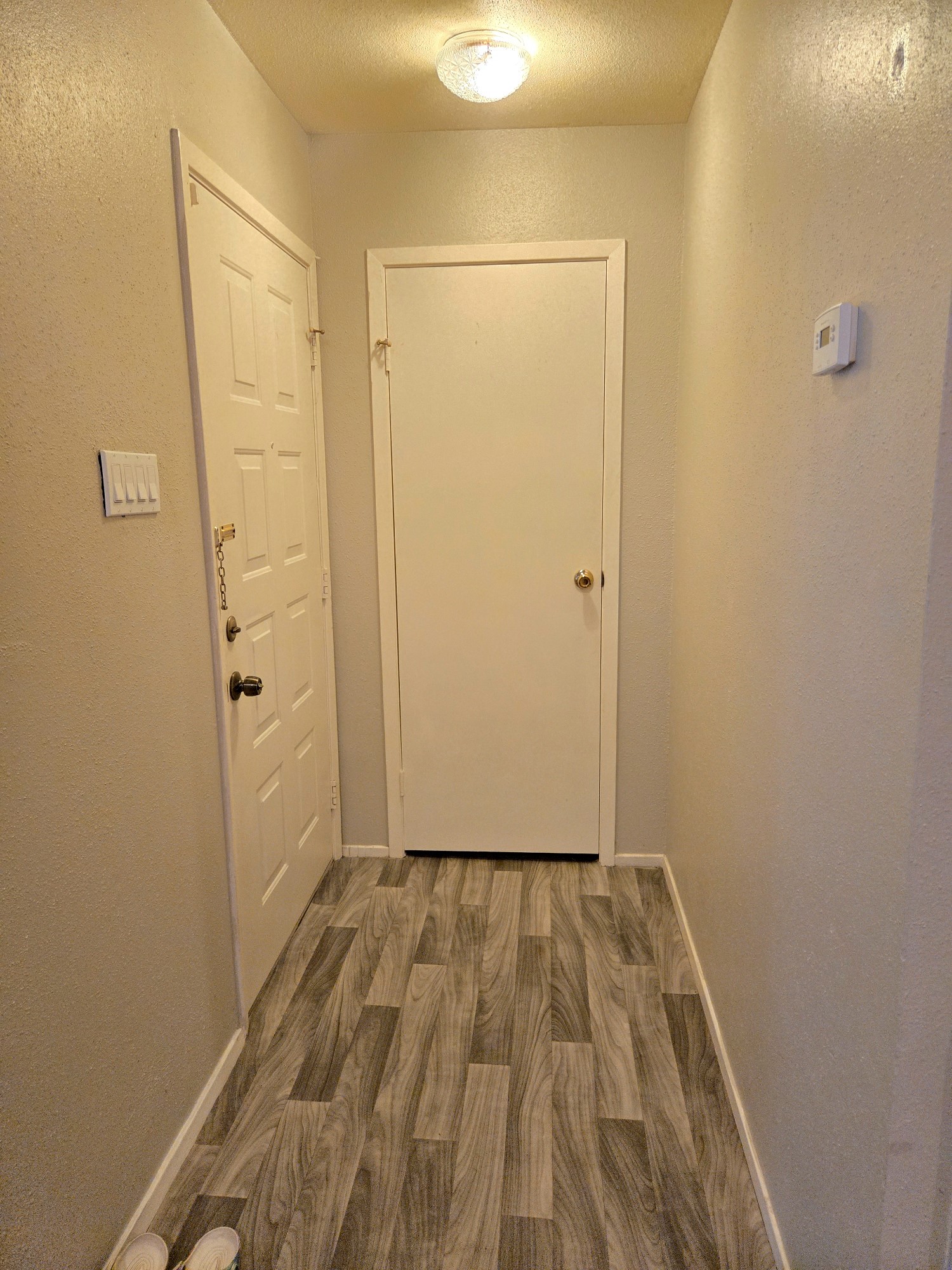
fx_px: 843
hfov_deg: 58.9
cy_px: 635
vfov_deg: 73.9
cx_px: 476
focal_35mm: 23
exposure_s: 1/120
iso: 800
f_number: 1.8
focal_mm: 5.4
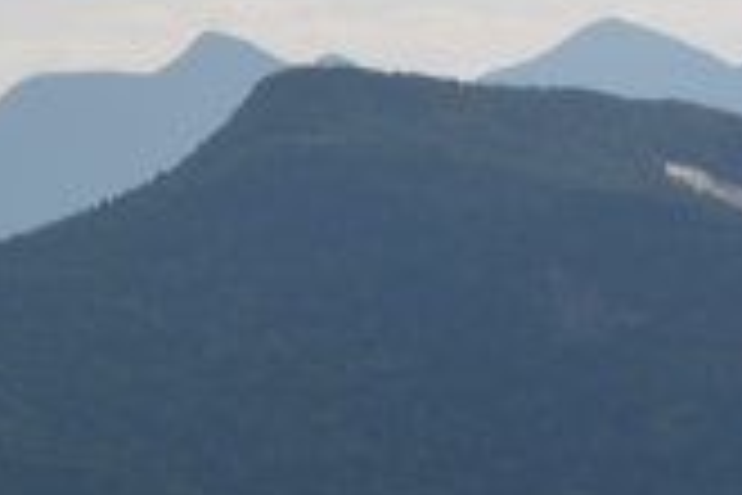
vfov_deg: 4.5
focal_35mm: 307
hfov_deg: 6.6
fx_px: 6324
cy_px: 130
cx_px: -472
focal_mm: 55
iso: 100
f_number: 9
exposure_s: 1/320
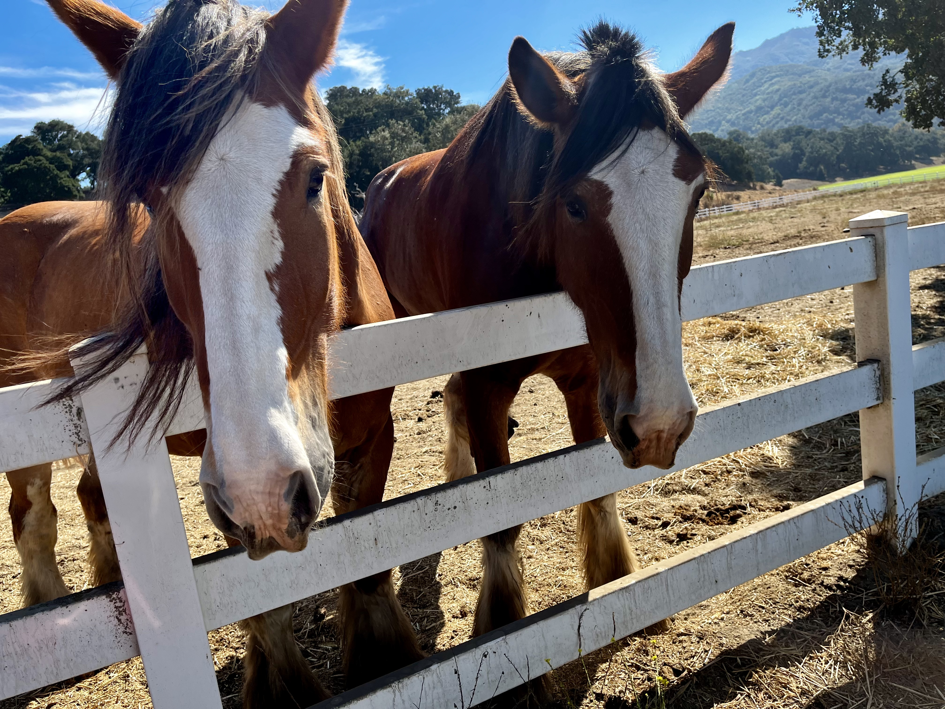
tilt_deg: -10.9
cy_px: 354
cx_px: 472
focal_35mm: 26
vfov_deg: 53.1
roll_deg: +9.6
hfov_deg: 67.3
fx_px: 710
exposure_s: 1/1721
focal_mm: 5.1
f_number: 1.6
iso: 50
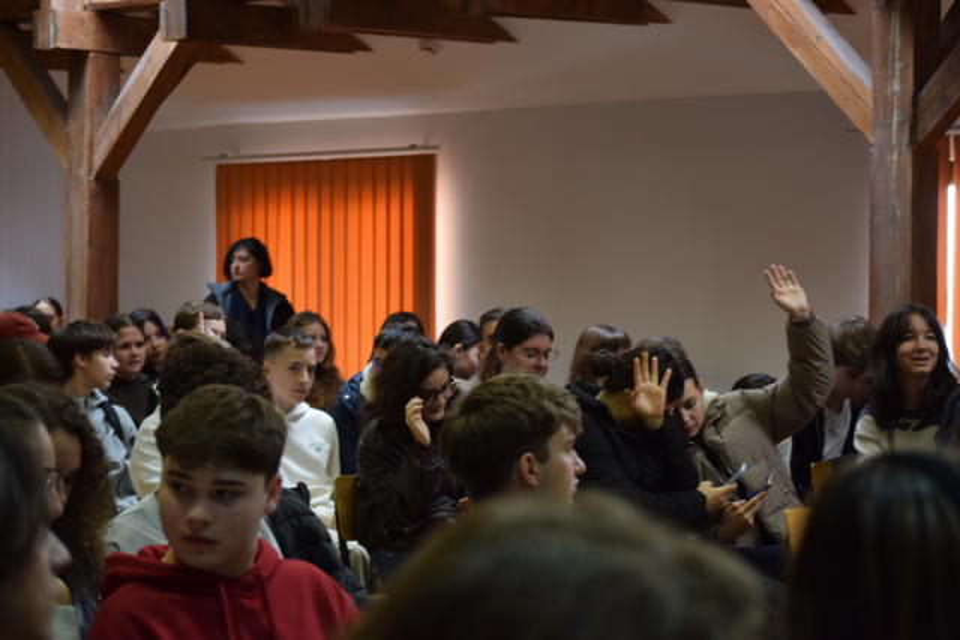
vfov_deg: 14.7
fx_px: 2480
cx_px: 480
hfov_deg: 21.9
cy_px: 320
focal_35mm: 93
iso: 500
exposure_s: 1/50
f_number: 4.2
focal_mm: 62
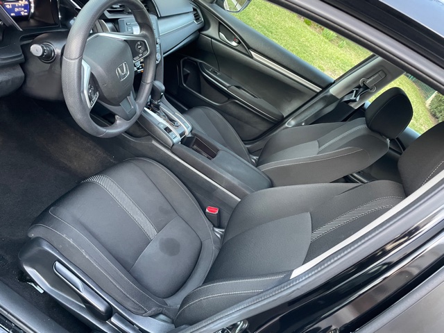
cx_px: 222
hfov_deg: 67.3
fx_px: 333
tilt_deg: -31.8
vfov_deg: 53.1
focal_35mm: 26
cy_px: 166
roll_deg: -35.8
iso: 500
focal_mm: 4.2
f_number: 1.6
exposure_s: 1/43
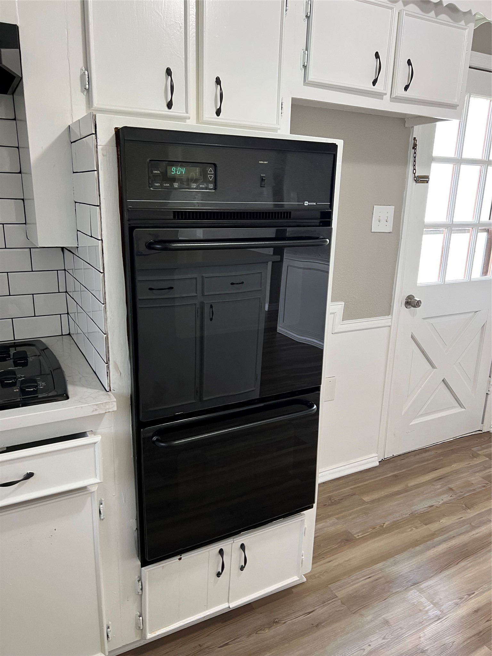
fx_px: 493
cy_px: 328
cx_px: 246
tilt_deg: -15.3
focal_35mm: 26
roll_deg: -1.0
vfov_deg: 67.3
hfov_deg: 53.1
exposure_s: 1/60
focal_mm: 5.7
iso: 125
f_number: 1.5
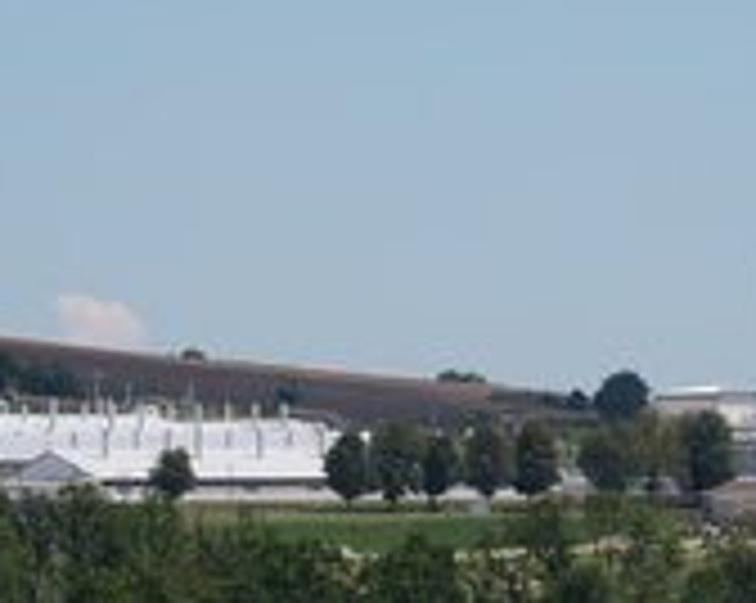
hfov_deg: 4.3
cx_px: 382
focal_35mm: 448
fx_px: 10012
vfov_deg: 3.4
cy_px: 290
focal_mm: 200
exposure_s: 1/800
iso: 100
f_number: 5.6
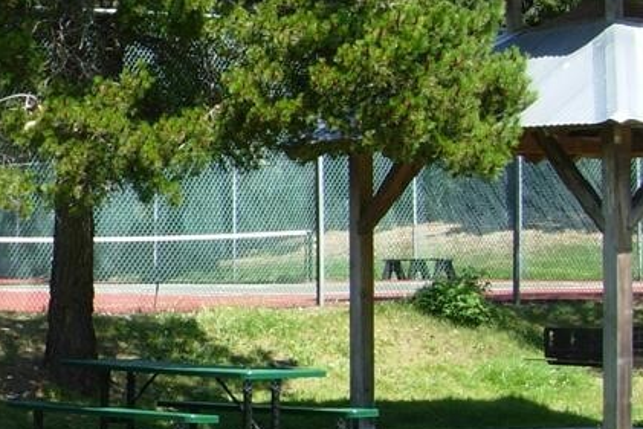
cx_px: -371
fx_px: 2287
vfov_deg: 10.7
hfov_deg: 14.7
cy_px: 163
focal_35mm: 128
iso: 50
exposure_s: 1/203
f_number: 4.3
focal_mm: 7.5
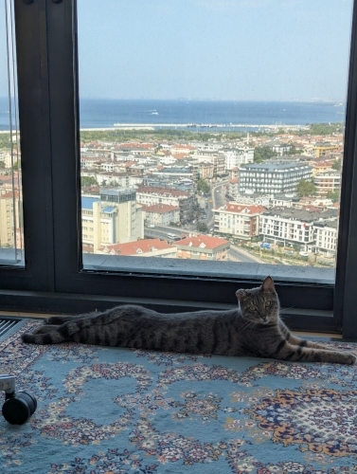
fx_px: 658
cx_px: 178
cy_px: 237
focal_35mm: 48
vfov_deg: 39.6
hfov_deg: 30.4
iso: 44
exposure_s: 1/714
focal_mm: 6.81
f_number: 1.85
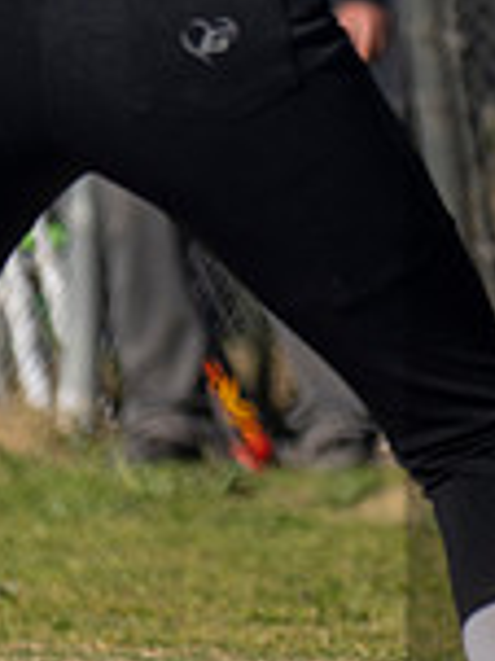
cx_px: 1076
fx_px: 10234
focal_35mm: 536
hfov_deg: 2.8
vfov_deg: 3.7
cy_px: 0
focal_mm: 104
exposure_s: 1/2500
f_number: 2.8
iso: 125
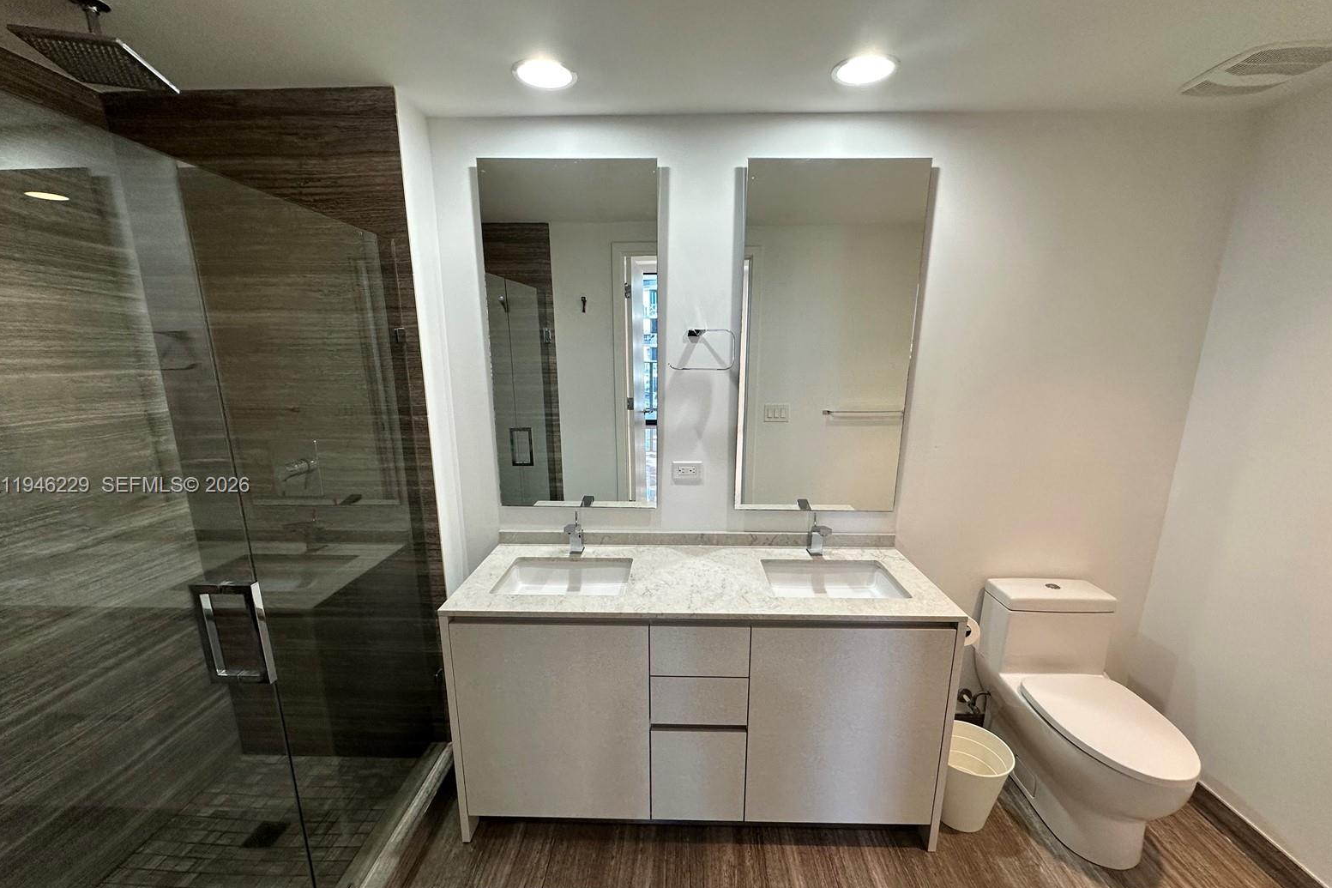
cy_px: 486
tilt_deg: -13.0
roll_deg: +0.0
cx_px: 669
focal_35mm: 15
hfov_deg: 100.4
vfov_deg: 77.1
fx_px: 555
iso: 200
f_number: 2.2
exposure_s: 1/120
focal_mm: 2.22
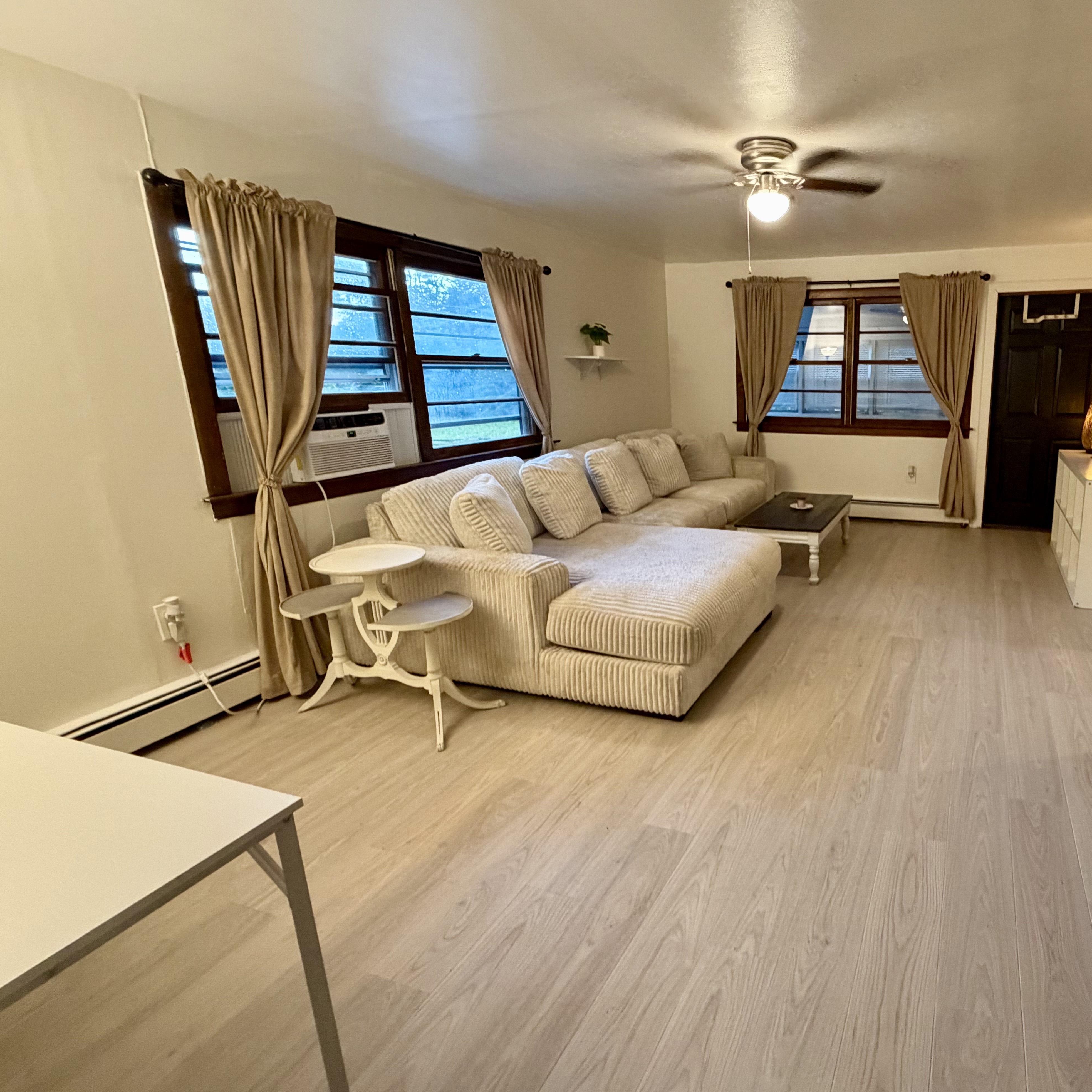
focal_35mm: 18
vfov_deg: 80.6
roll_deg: +0.2
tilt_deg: -12.8
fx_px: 642
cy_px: 515
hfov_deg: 76.0
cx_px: 792
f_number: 2.2
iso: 500
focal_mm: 2.22
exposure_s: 1/60
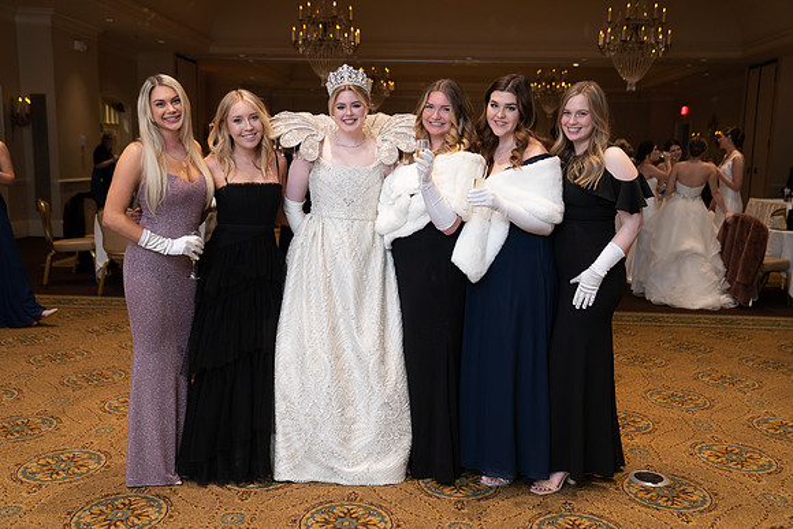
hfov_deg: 53.1
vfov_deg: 36.9
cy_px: 264
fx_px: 793
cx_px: 396
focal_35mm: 36
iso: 800
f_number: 3.5
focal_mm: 36
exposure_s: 1/50
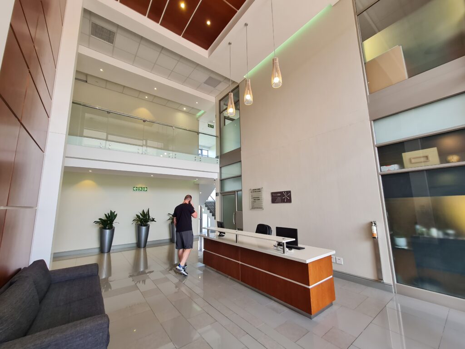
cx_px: 232
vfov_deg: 89.9
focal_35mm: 13
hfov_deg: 106.2
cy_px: 174
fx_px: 175
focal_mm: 2.2
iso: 80
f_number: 2.2
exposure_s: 1/50
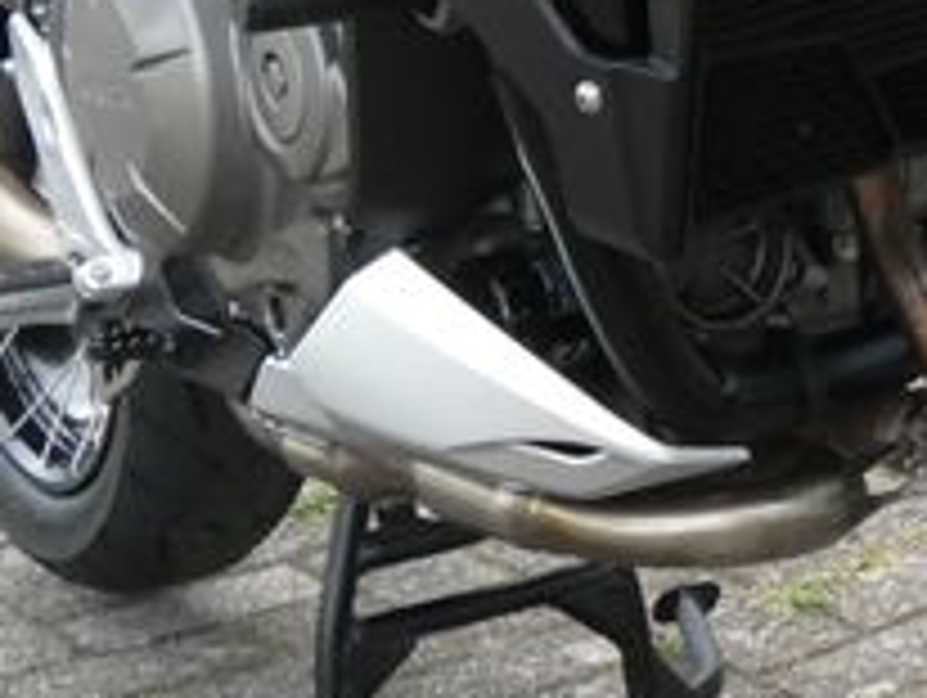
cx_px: 1008
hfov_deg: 16.2
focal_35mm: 118
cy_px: 225
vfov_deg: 12.6
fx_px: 3164
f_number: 3.5
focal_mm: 6.8
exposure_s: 1/500
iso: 800
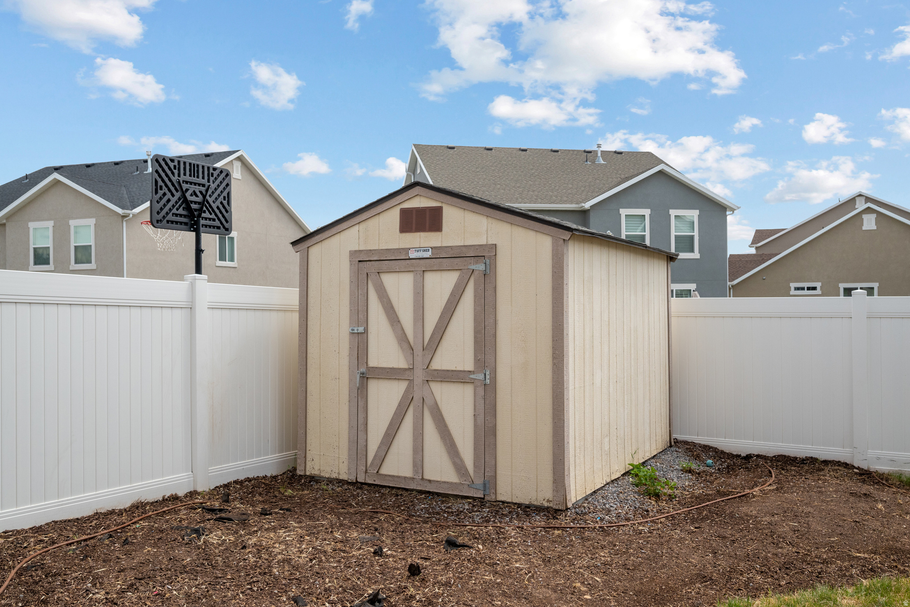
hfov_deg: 61.9
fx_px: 759
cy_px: 304
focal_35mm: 30
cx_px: 455
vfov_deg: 43.6
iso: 800
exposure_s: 1/500
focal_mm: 30
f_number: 8
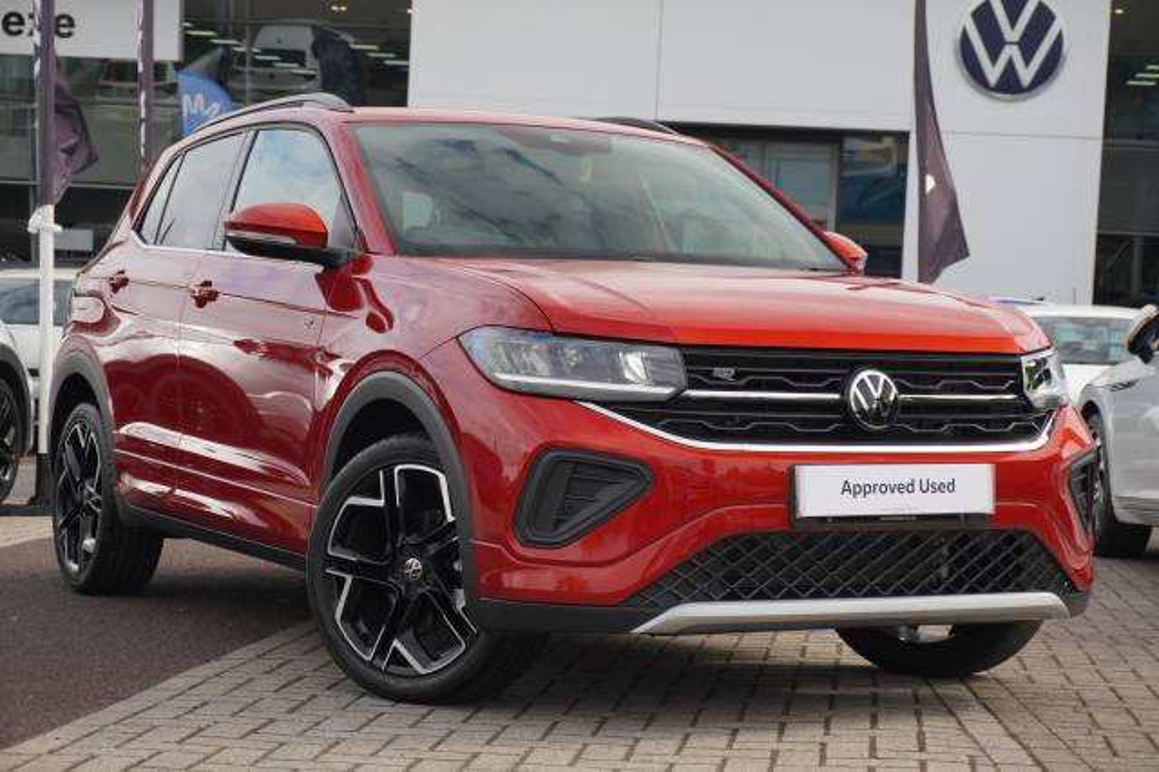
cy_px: 386
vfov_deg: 18.5
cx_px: 580
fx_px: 2365
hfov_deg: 27.5
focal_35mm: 74
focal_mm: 49
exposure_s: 1/250
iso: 200
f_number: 5.6
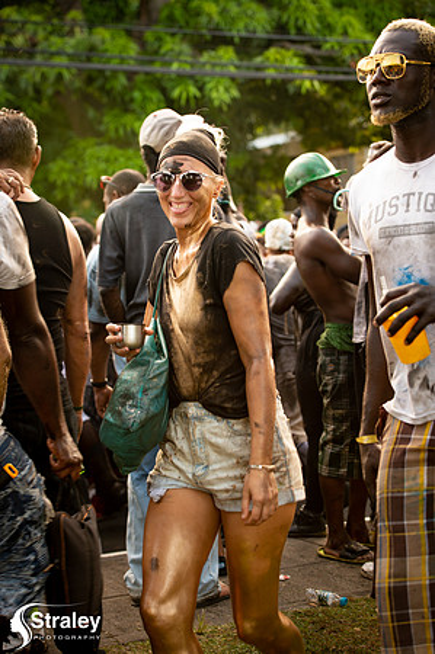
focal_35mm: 70
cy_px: 327
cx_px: 218
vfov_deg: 28.9
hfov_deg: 19.4
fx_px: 1272
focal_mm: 70
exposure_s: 1/200
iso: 500
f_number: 5
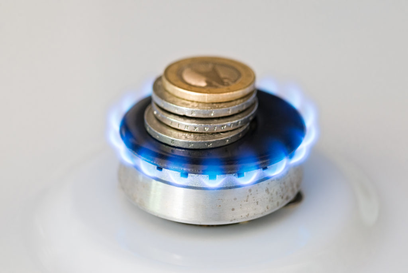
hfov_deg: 20.4
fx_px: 1134
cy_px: 136
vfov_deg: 13.7
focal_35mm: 100
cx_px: 204
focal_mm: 100
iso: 800
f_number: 8
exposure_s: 1/2.5
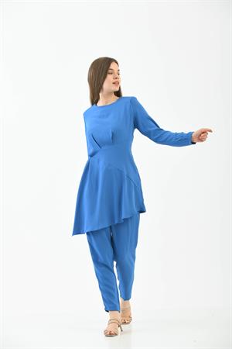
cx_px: 116
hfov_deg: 12.2
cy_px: 174
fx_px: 1083
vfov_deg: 18.3
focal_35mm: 112
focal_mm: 112
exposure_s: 1/160
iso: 100
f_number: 7.1
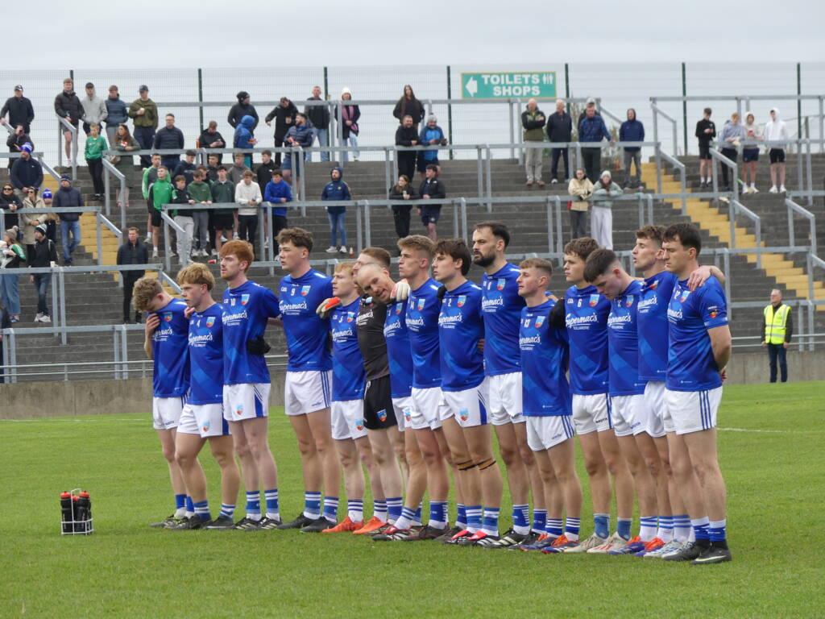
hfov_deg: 10.5
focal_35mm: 189
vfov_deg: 7.9
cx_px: 412
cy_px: 310
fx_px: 4504
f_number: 3.2
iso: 100
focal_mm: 34
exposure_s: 1/160
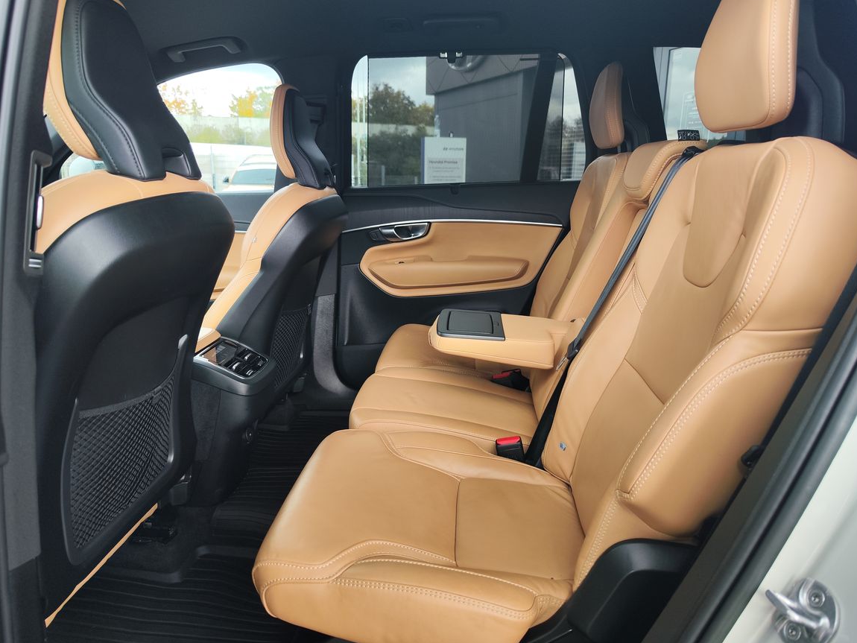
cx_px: 431
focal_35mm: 24
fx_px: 594
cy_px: 311
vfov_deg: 56.8
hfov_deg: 71.6
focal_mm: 7.01
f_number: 1.69
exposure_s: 1/100
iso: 102
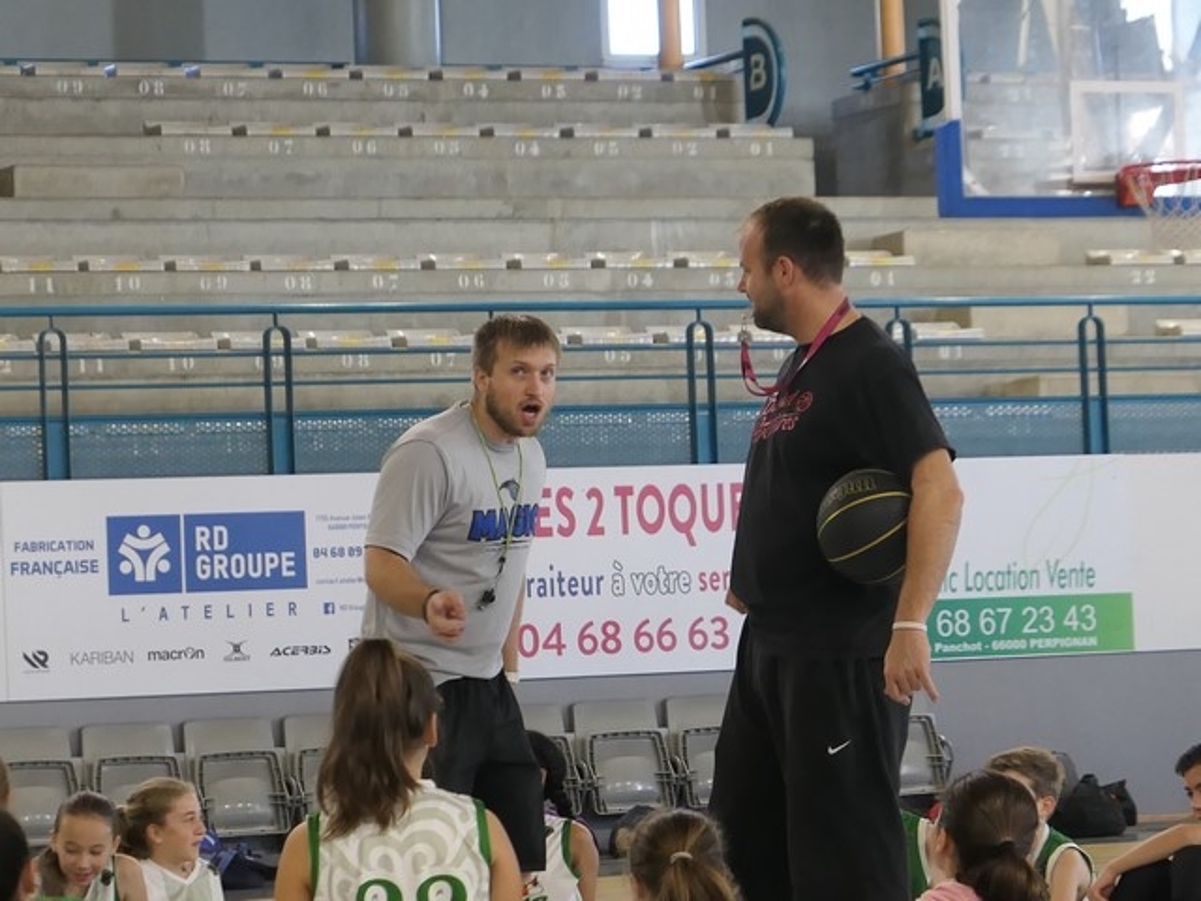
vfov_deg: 9.5
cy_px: 450
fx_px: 5412
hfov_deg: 12.7
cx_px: 600
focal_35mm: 156
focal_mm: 26.4
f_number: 2.8
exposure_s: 1/125
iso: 640
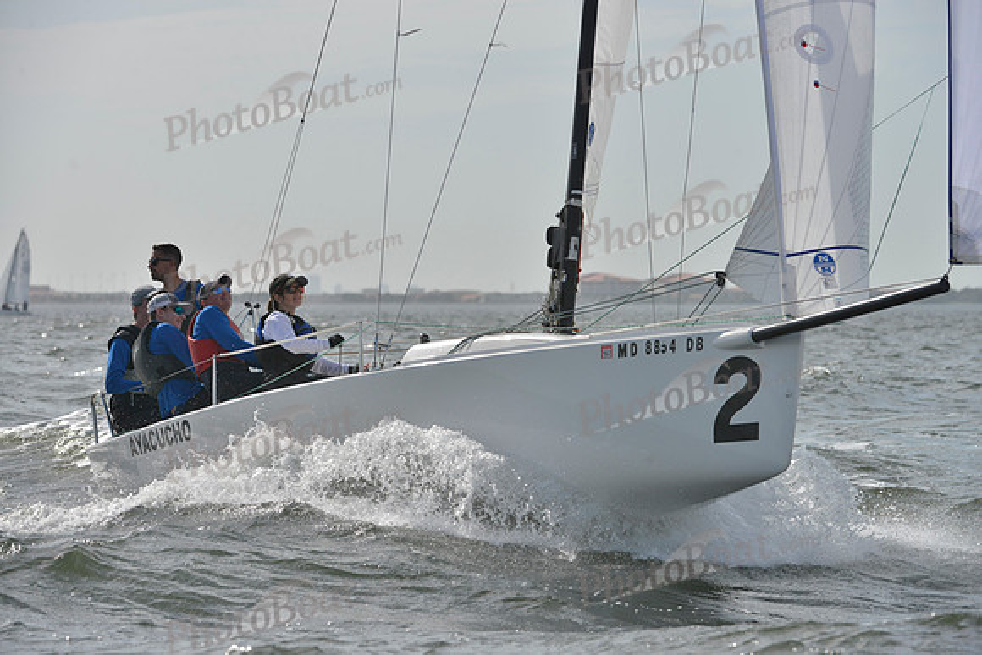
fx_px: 5457
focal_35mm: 200
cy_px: 328
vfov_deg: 6.9
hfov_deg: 10.3
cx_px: 491
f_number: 8
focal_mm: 200
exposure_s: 1/2000
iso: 400
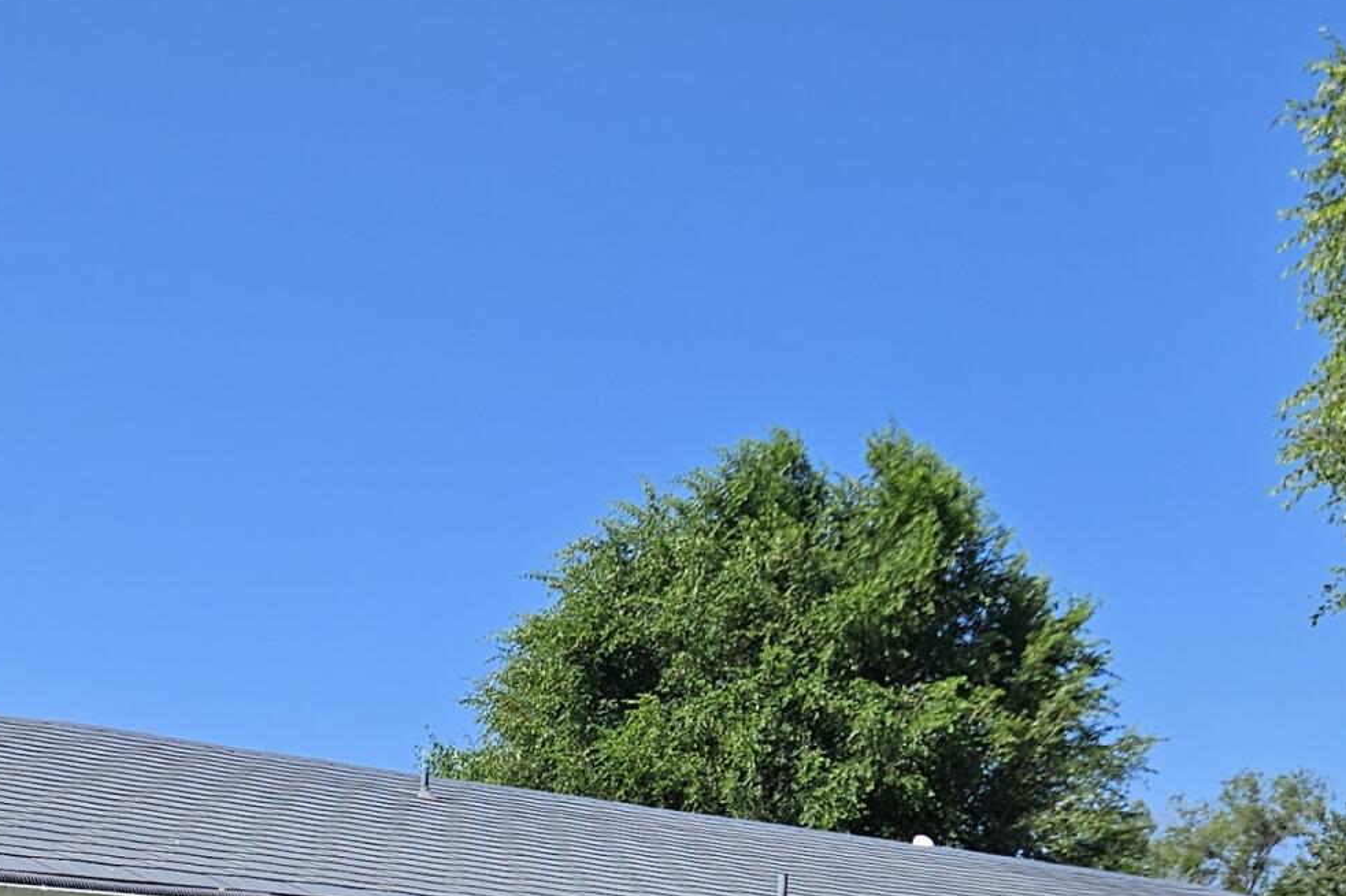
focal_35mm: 73
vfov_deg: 16.8
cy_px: 1365
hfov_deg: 26.7
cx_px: 130
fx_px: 2729
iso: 25
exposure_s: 1/1920
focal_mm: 5.4
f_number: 1.8
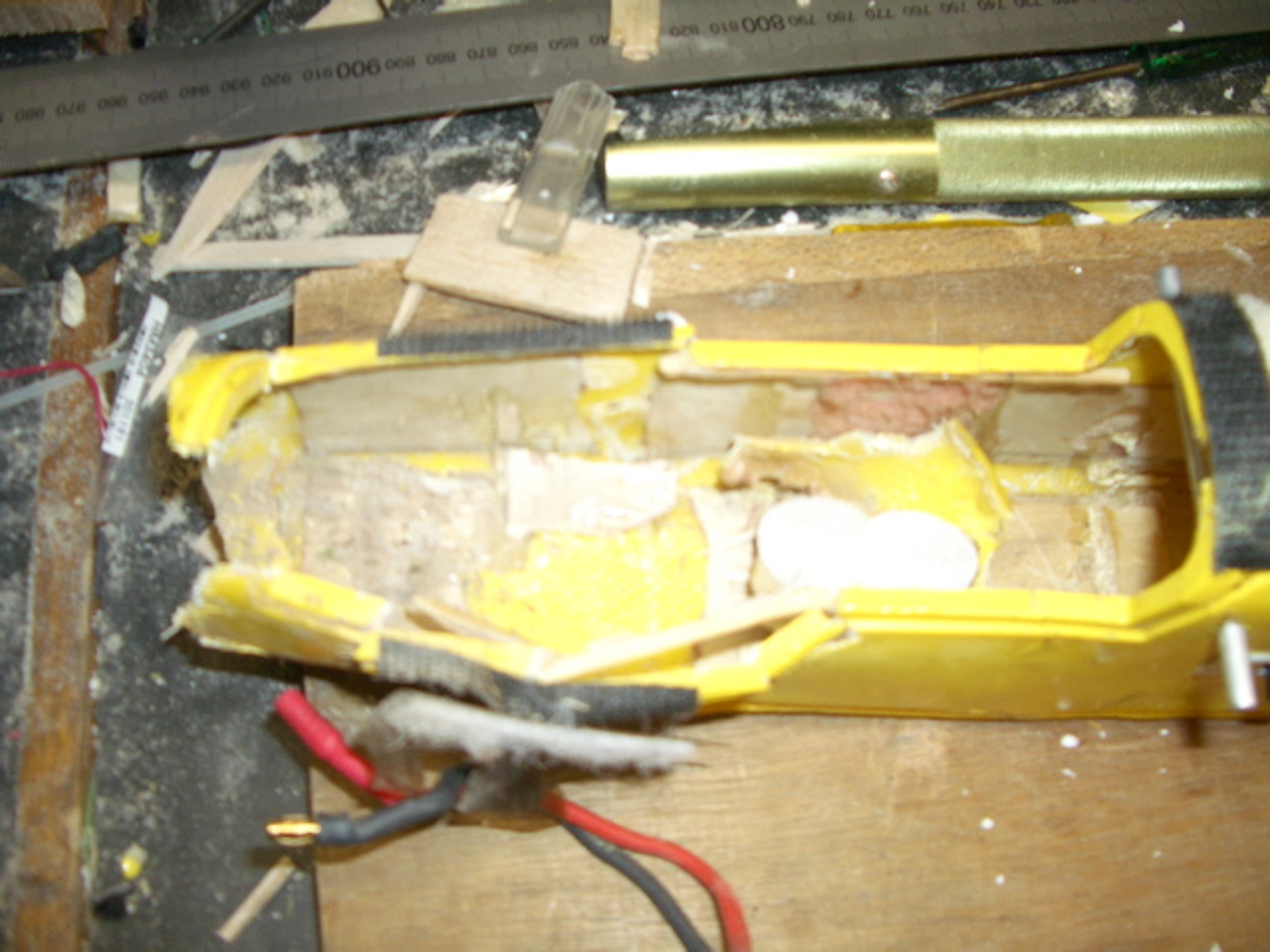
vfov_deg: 40.7
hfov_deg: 52.6
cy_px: 476
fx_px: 1284
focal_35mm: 35
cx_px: 635
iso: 100
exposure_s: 1/60
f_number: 2.6
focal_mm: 5.8
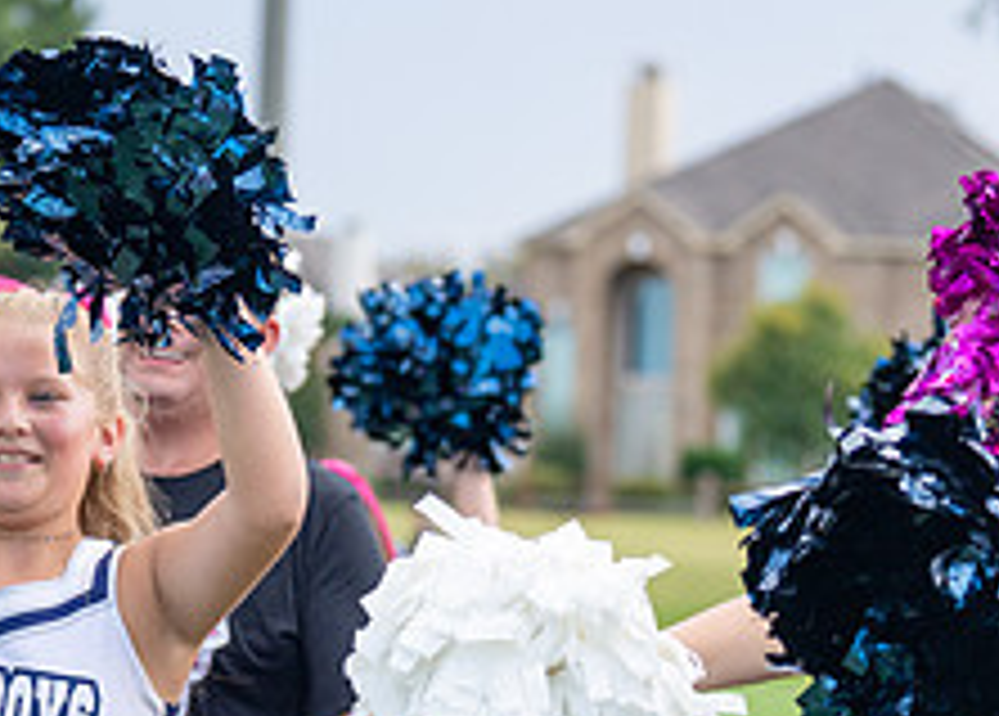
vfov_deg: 7.3
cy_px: 599
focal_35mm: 198
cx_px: 162
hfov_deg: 10.1
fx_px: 5623
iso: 500
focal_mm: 70
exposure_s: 1/4000
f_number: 2.8
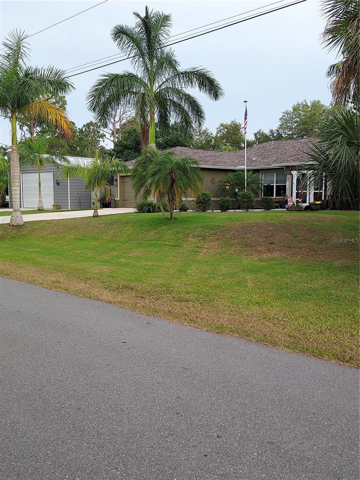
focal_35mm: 24
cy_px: 240
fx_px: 333
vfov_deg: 71.6
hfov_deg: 56.8
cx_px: 180
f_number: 1.8
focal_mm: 4.6
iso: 40
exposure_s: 1/176
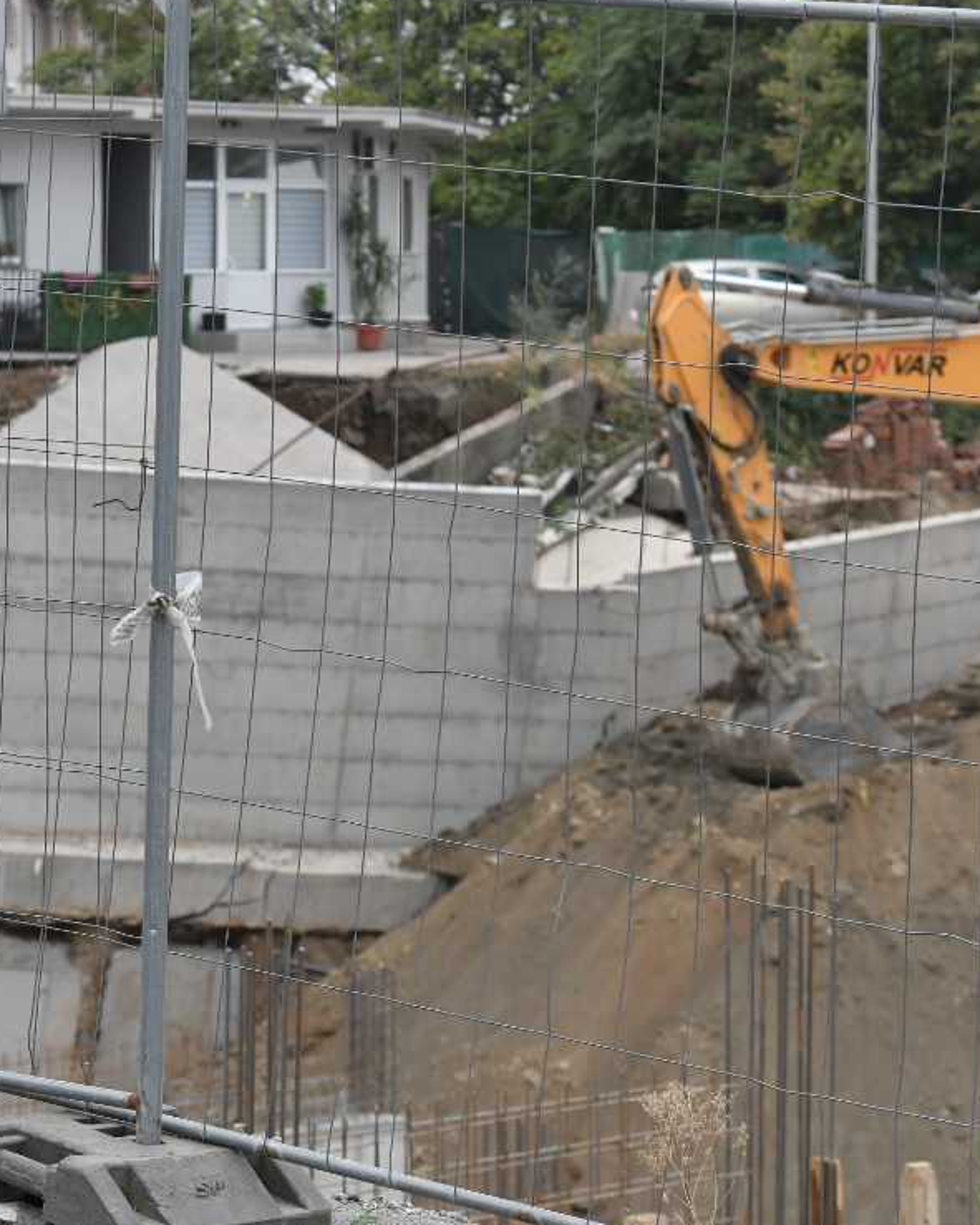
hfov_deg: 10.6
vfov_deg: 13.4
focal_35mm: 144
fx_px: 5222
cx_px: -73
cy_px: 408
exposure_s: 1/1250
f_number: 5.6
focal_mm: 70
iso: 1000
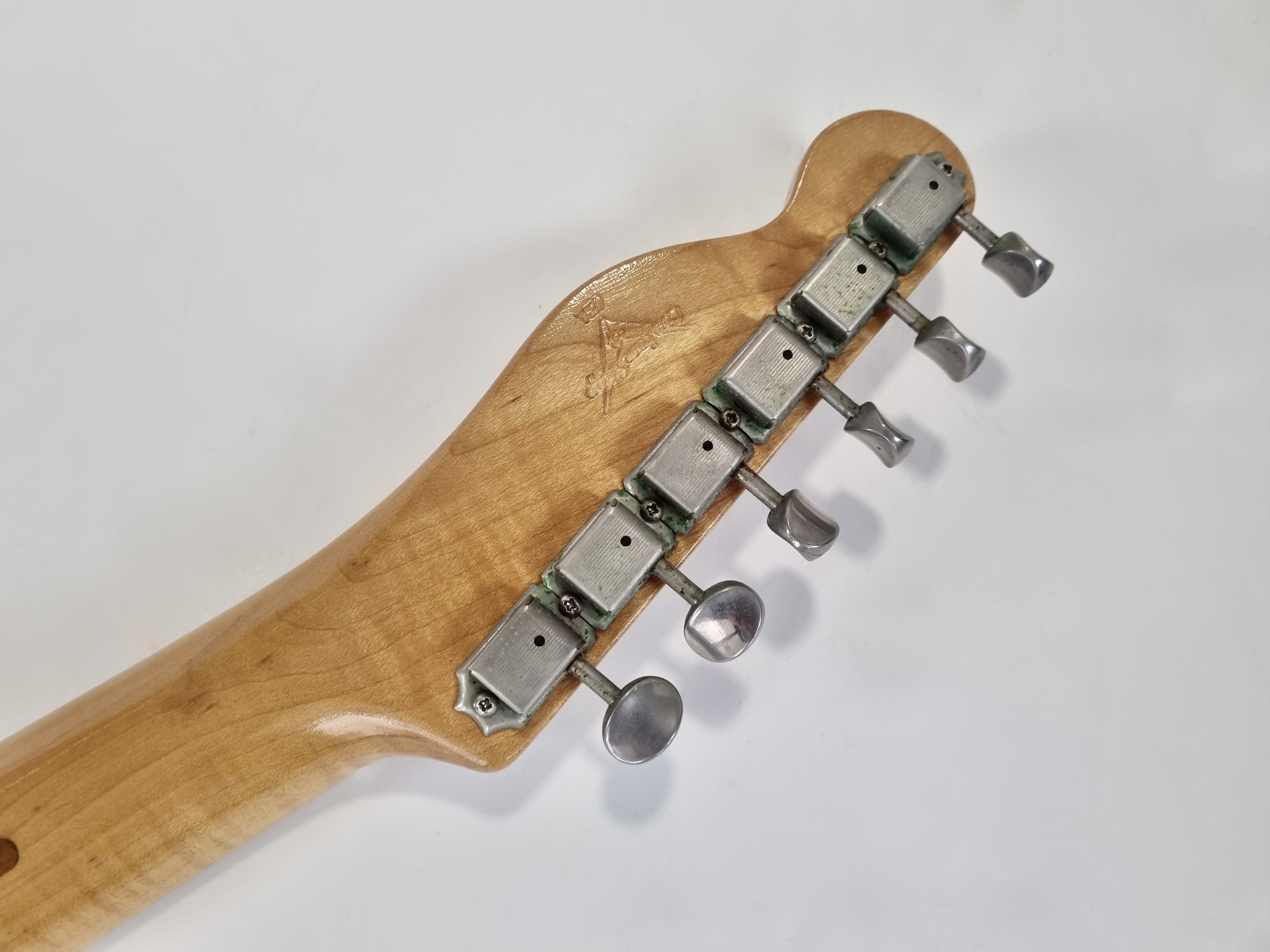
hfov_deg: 67.3
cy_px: 476
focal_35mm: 26
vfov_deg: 53.1
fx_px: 954
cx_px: 635
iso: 160
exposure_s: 1/100
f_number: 1.8
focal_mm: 5.4
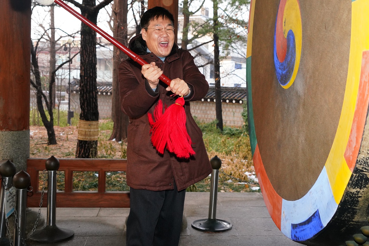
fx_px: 441
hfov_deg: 45.4
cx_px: 203
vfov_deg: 31.1
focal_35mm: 43
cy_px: 103
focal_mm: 35
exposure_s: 1/160
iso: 3200
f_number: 6.3
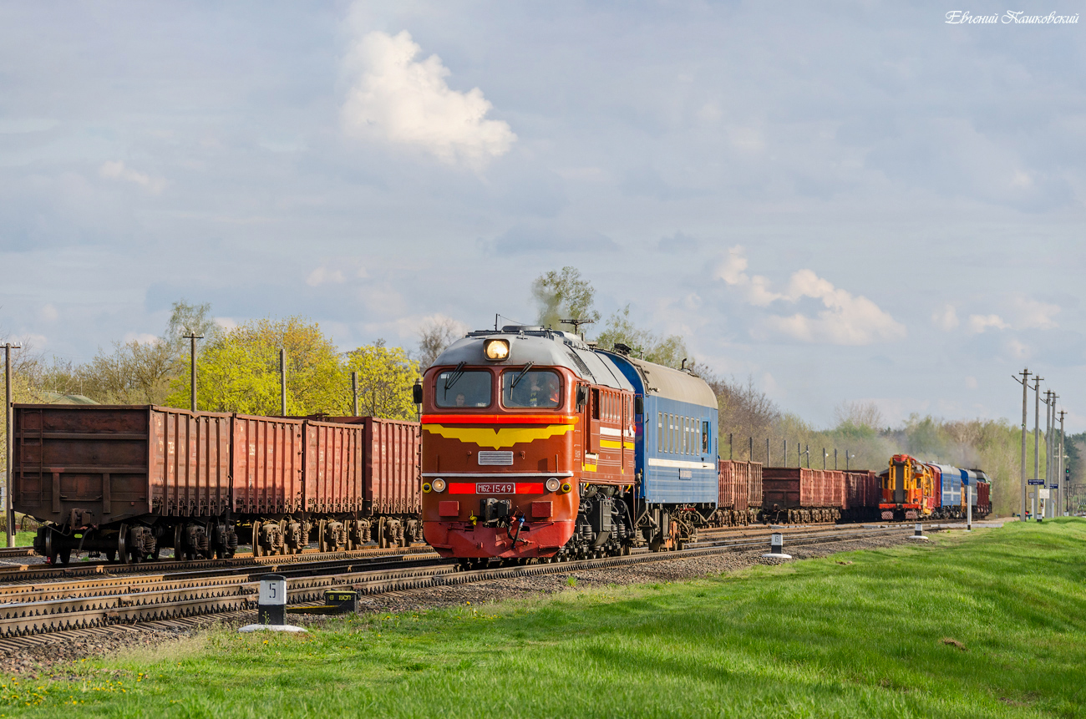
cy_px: 360
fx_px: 6548
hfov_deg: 9.5
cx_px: 543
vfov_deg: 6.3
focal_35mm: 218
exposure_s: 1/640
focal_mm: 145
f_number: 7.1
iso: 200
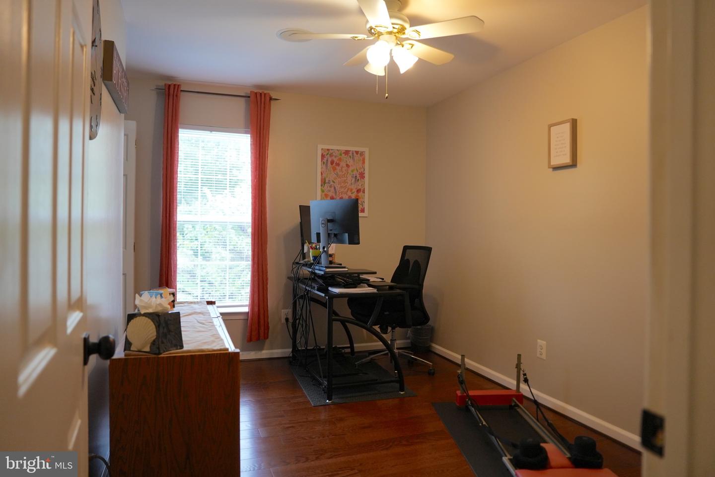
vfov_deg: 53.2
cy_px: 238
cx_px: 358
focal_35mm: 24
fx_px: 477
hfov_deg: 73.7
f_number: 2.8
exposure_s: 1/160
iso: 1250
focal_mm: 24
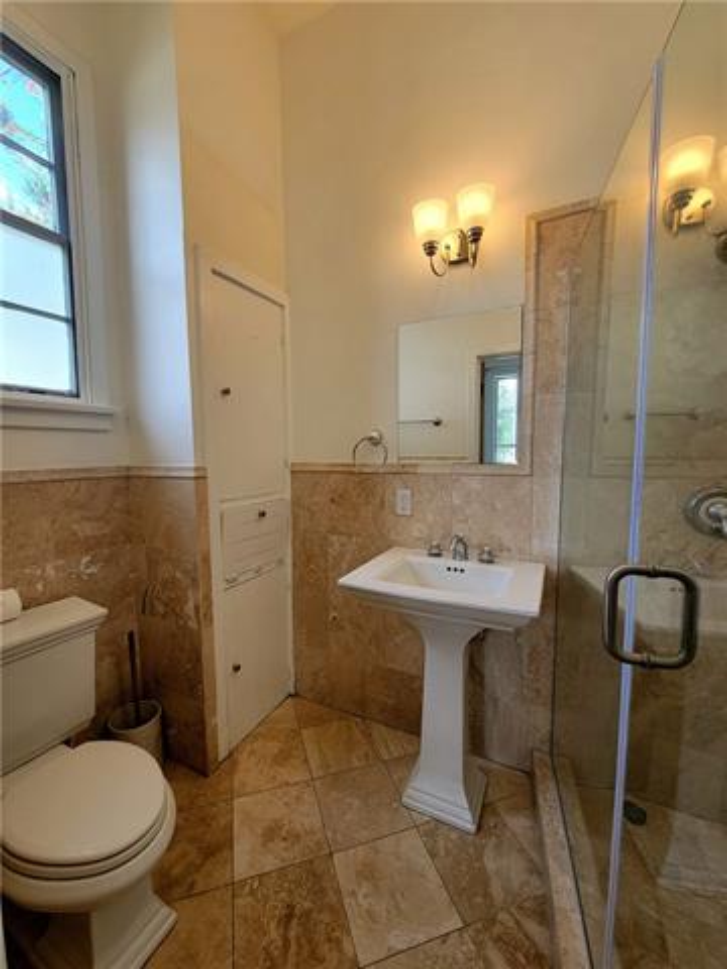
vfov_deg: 106.2
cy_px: 484
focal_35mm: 13
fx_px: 364
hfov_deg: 89.9
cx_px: 364
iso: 64
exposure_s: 1/120
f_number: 2.2
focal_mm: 2.2
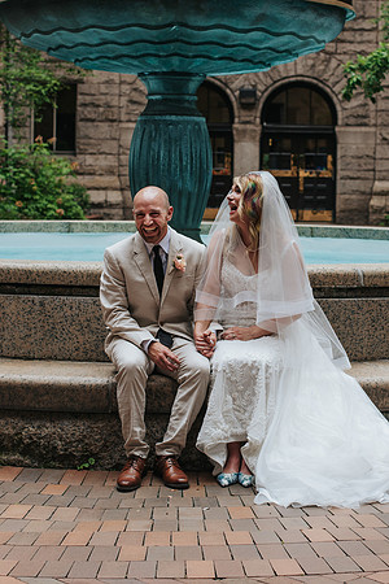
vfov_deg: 23.2
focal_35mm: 88
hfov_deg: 15.6
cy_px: 269
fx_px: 1422
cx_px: 229
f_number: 4
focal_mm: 50
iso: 400
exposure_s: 1/400
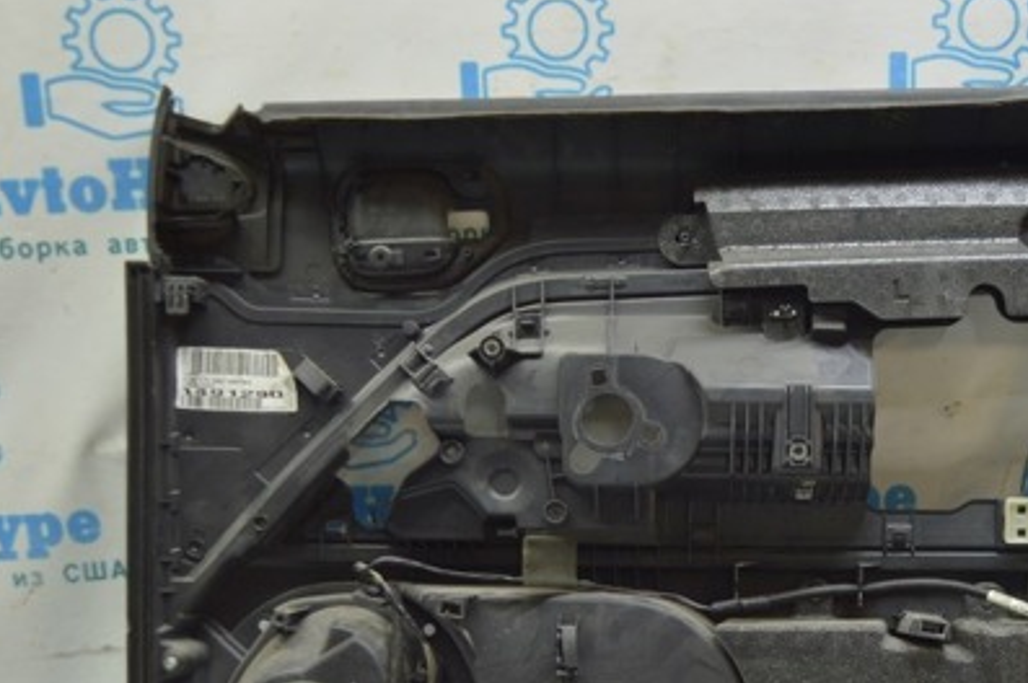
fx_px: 1655
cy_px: 534
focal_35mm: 58
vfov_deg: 23.0
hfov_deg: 34.1
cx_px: 702
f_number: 4
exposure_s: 1/30
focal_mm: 24
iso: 400
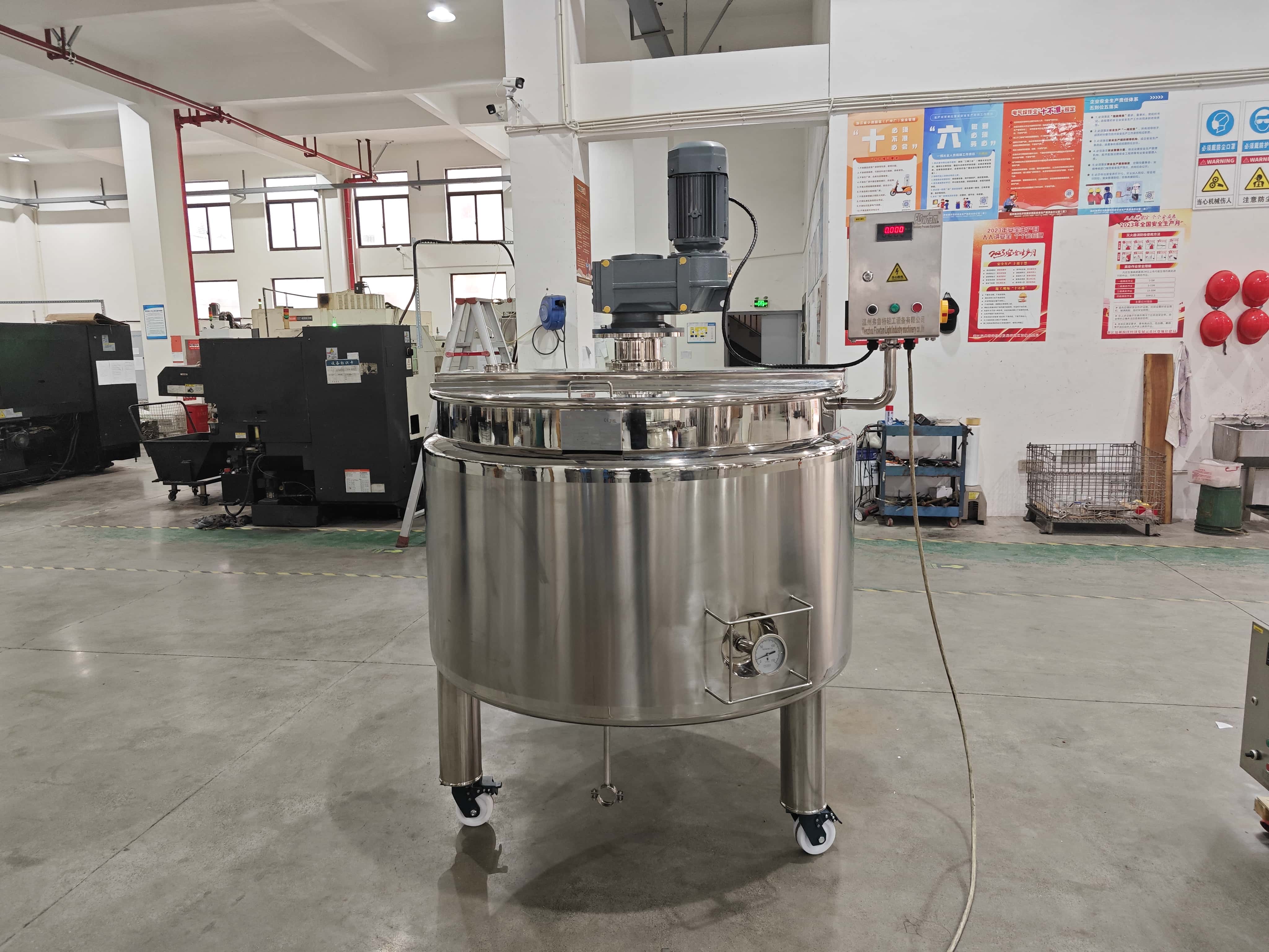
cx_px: 634
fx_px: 843
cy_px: 476
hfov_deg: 73.9
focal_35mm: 23
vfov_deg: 58.9
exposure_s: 1/40
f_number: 1.8
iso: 200
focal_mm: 5.43
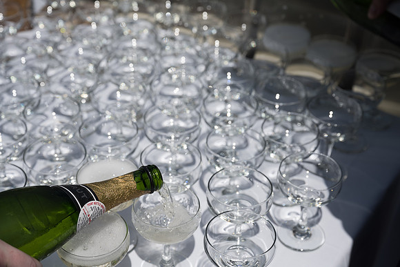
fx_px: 667
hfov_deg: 33.4
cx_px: 200
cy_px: 134
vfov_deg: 22.6
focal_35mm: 60
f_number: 5
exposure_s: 1/4000
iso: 160
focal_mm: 60
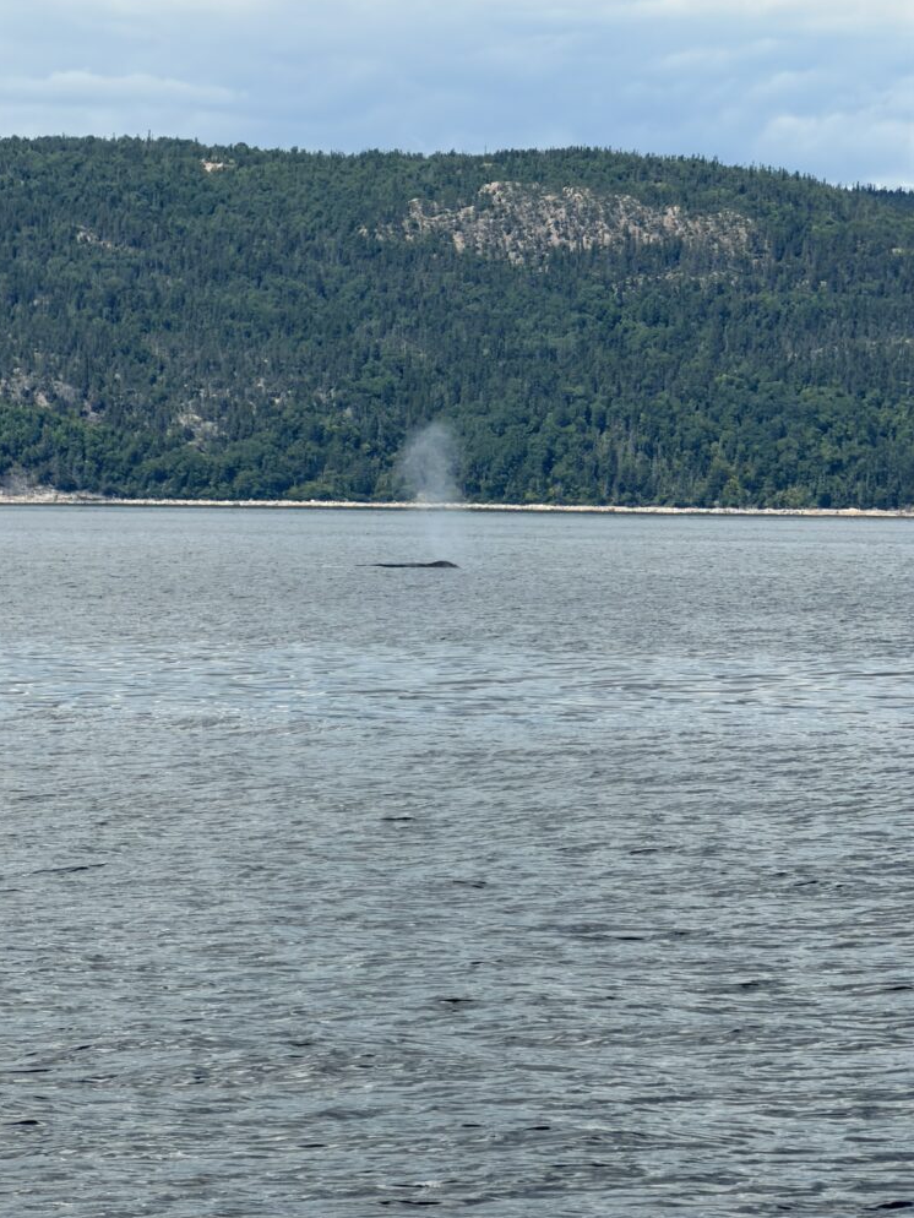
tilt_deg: +0.8
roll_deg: -2.0
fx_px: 7249
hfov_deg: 7.2
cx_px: 445
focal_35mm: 206
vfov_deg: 9.6
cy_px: 593
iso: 20
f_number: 2.8
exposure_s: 1/639
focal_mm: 16.89
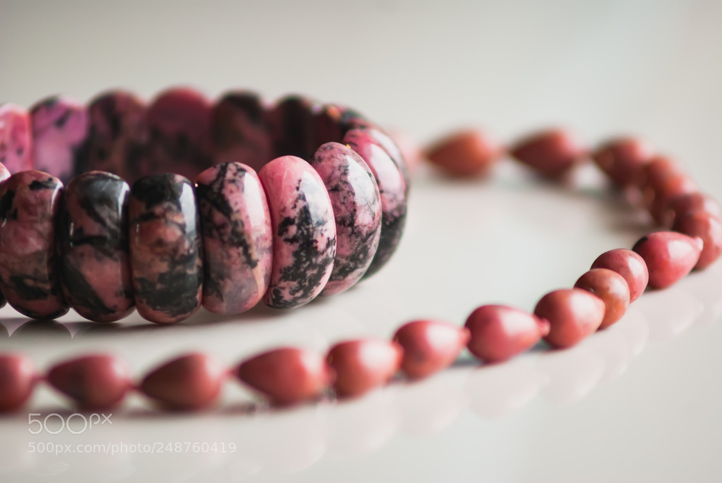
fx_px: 6325
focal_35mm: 315
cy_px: 242
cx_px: 361
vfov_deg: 4.4
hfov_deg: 6.5
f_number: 4
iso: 400
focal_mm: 210
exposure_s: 1/200
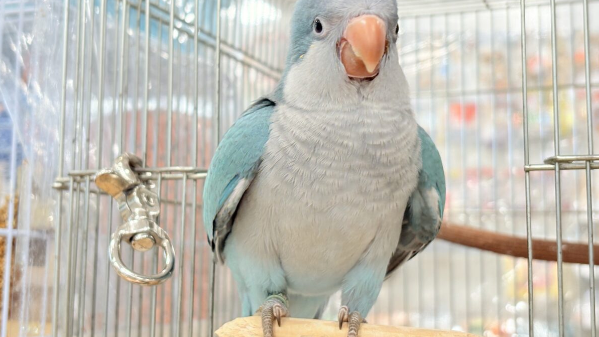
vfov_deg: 21.0
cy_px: 125
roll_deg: +0.7
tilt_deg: +8.5
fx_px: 905
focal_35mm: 57
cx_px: 298
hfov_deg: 36.6
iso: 64
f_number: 1.6
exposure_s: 1/50
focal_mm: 5.96
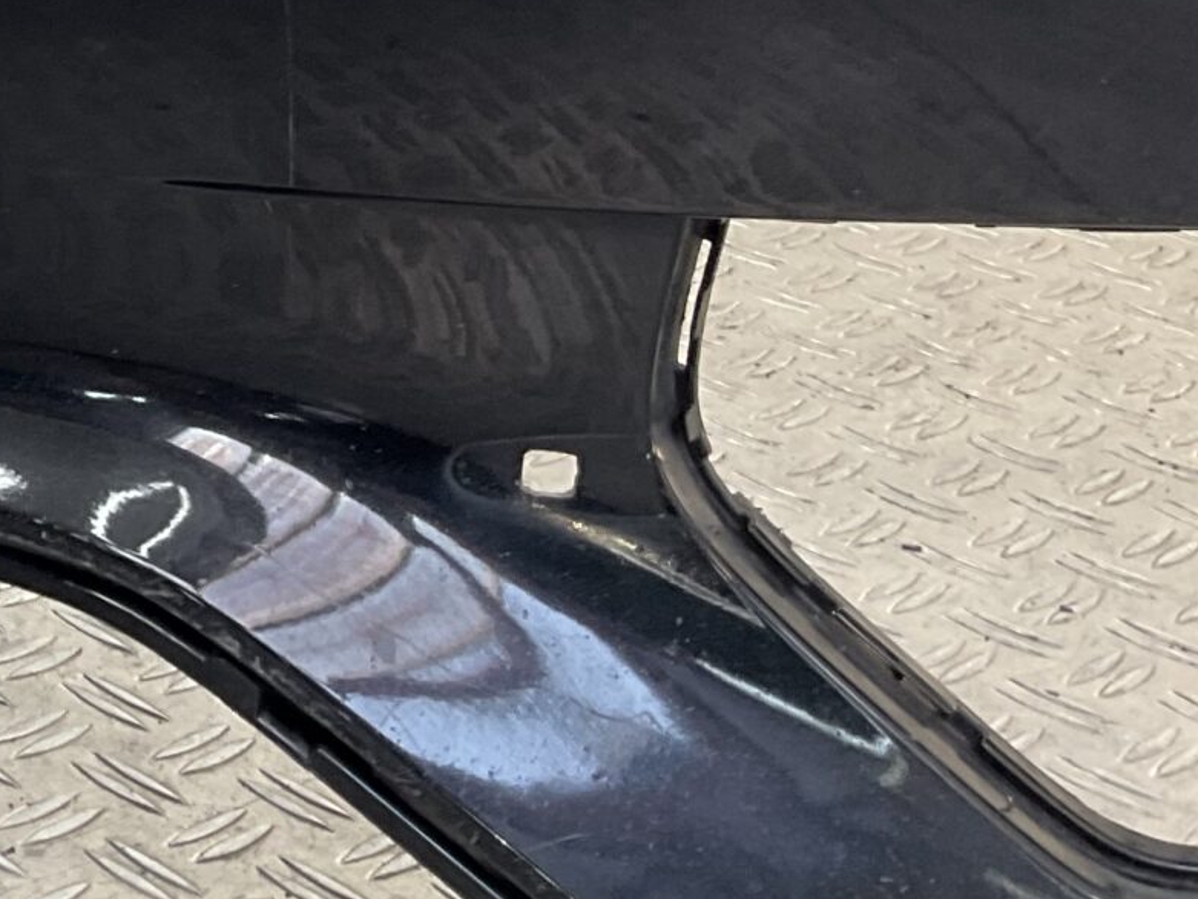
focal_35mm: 95
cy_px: -288
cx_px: -727
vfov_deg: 14.8
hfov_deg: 17.9
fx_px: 3288
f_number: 1.8
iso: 32
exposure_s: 1/120
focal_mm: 3
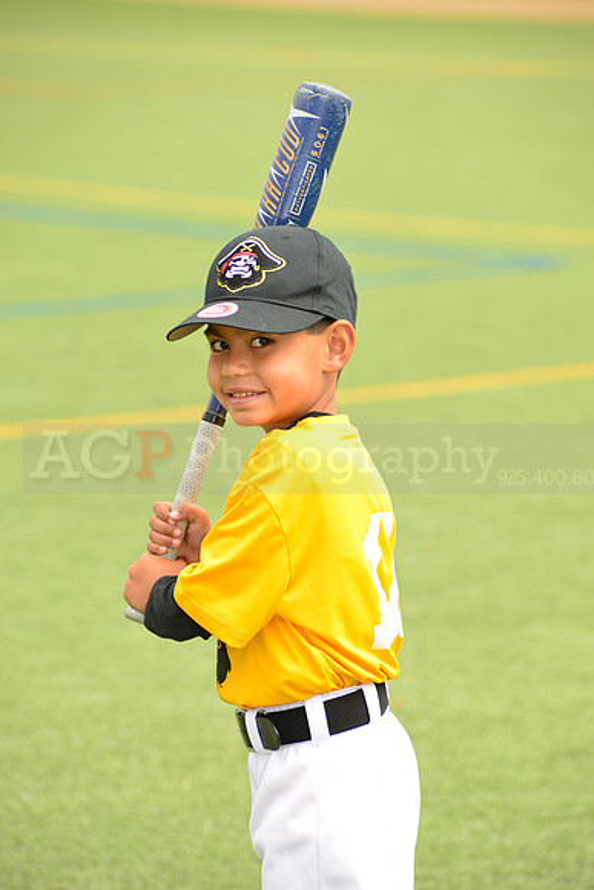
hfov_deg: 6.9
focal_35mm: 200
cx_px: 297
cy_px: 445
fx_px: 4947
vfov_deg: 10.3
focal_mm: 200
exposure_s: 1/250
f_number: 8
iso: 200
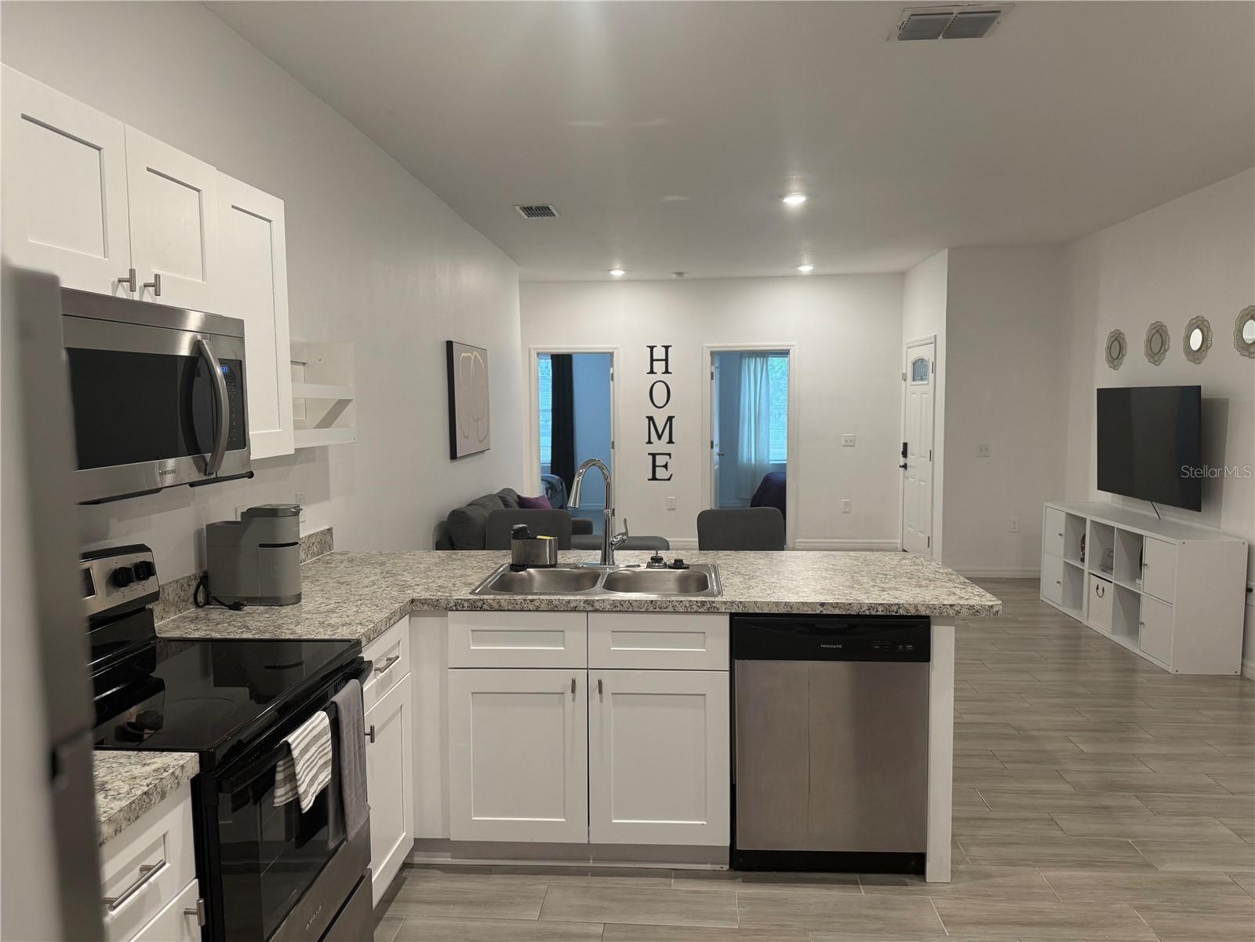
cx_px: 628
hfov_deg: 71.6
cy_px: 471
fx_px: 870
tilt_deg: -5.2
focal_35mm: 24
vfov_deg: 56.8
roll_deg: +0.4
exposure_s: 1/60
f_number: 1.78
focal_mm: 6.76
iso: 160
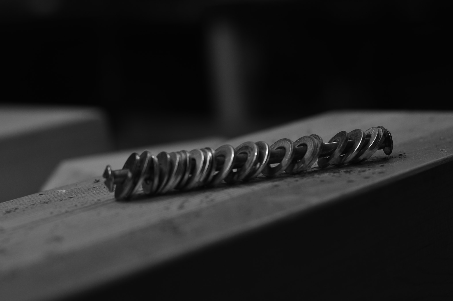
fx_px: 943
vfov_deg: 18.2
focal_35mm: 75
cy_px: 150
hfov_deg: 27.0
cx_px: 226
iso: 200
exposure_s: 1/50
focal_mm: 50
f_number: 4
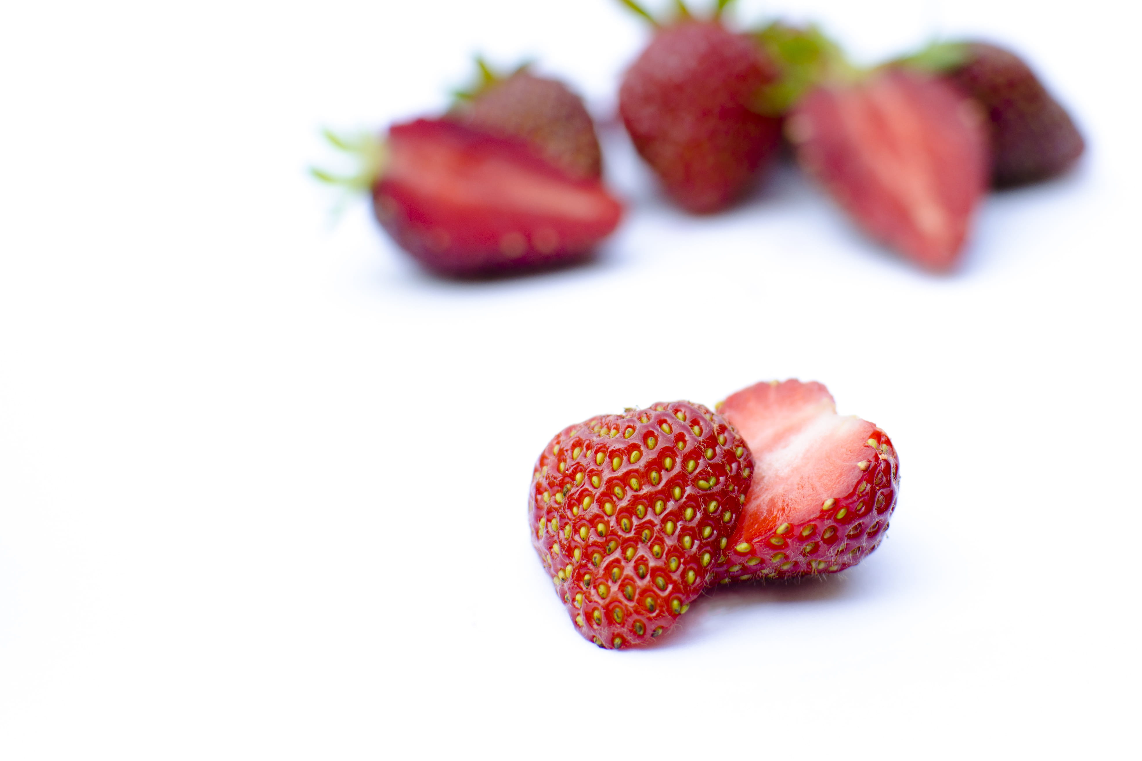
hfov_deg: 30.6
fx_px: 2082
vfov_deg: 20.7
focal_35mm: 66
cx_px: 692
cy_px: 299
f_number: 4
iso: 125
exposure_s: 1/250
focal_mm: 35
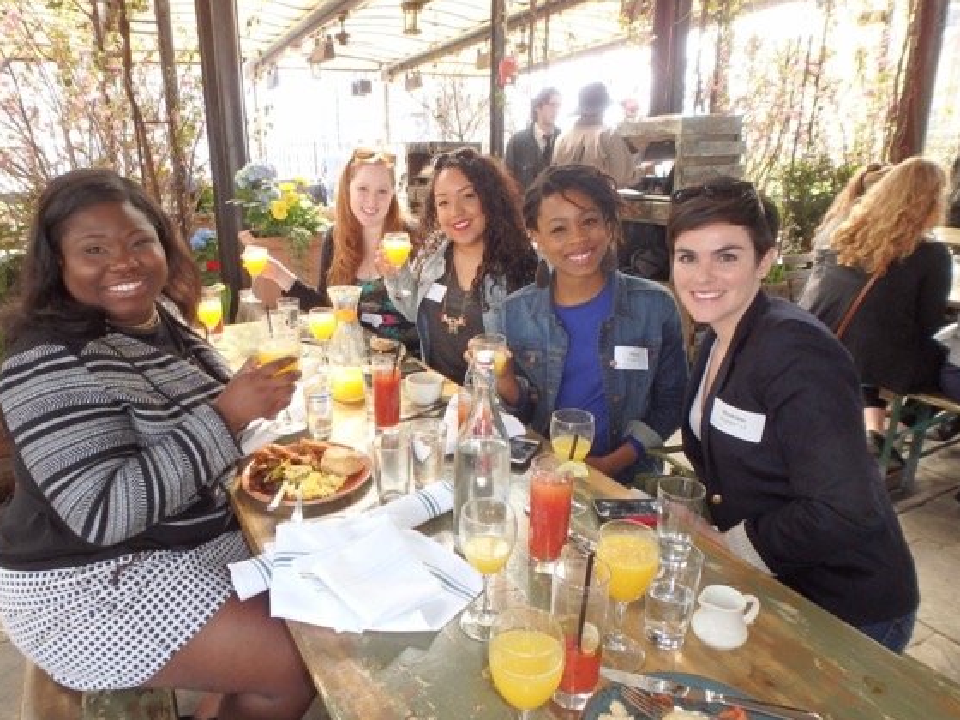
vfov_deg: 56.8
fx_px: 666
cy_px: 367
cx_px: 427
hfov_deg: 71.4
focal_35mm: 24
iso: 200
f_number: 3.5
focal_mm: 3.7
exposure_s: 1/50
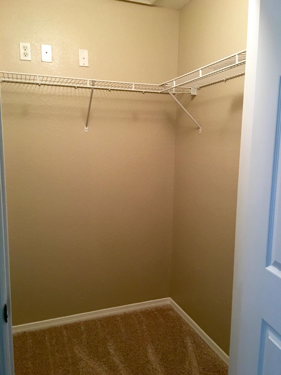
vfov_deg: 61.7
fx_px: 314
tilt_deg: -6.7
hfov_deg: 48.2
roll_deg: -1.4
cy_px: 188
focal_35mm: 29
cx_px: 140
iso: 100
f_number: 2.2
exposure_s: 1/10
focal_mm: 4.15
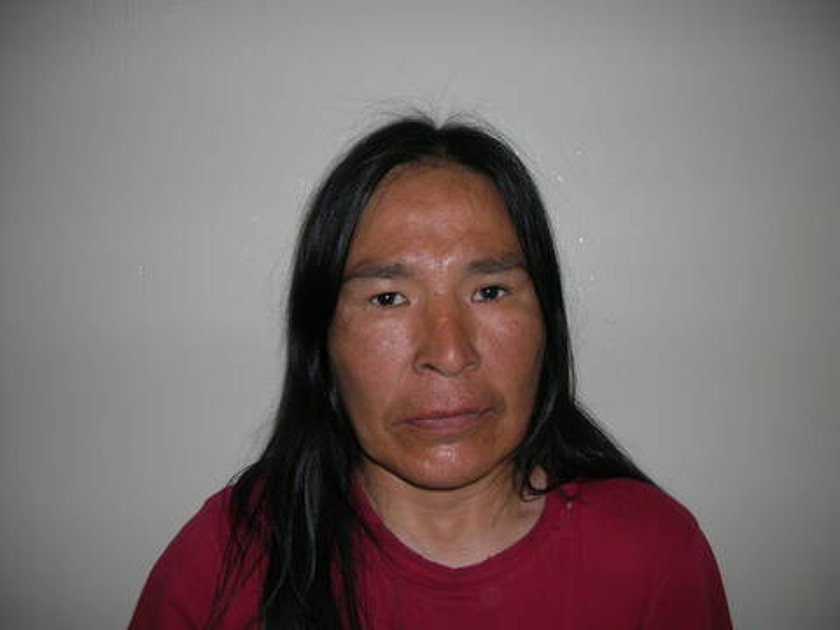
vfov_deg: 40.7
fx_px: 849
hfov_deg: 52.6
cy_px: 315
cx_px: 420
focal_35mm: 35
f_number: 2.8
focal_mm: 5.8
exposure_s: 1/60.1
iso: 50
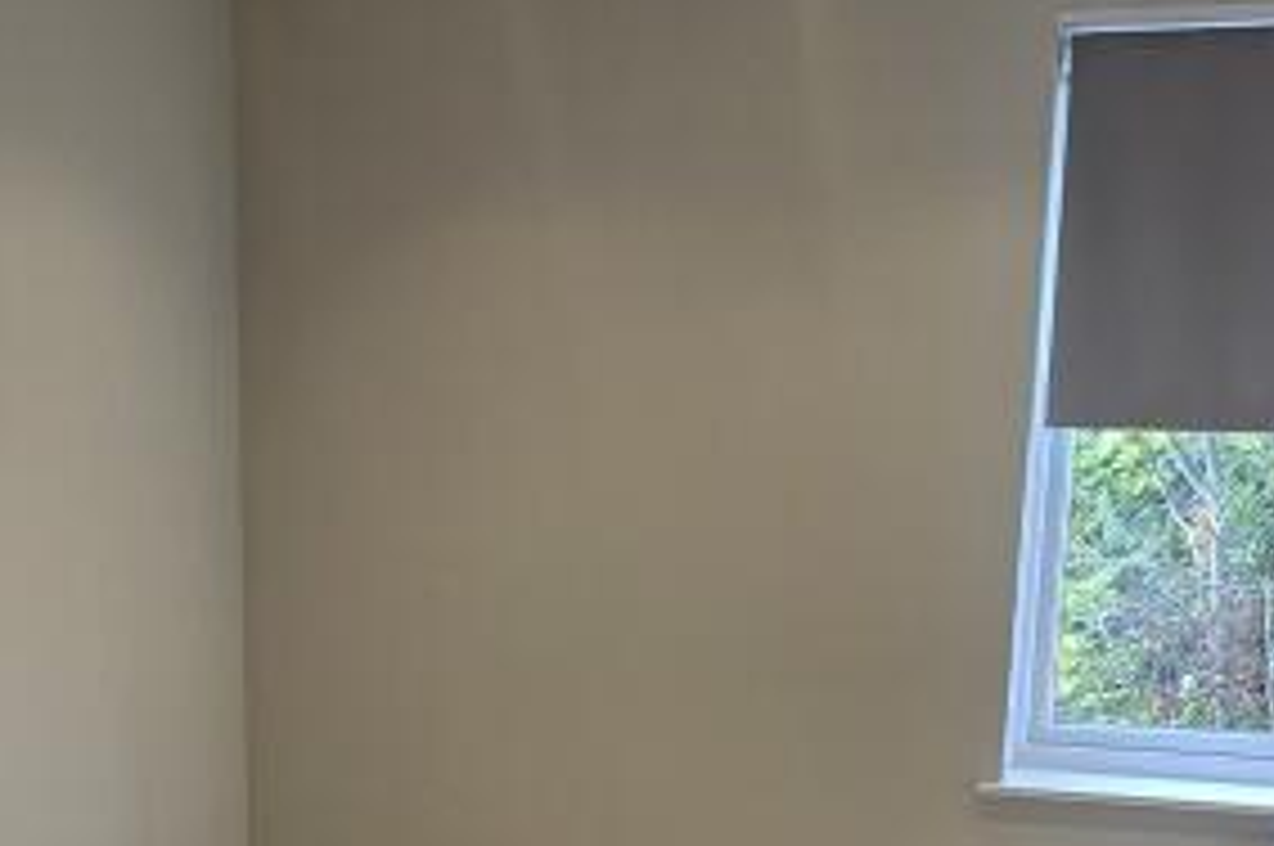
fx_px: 1732
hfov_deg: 40.3
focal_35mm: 49
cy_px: 886
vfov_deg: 25.8
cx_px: 567
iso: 50
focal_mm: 2.2
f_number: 2.2
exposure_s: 1/60
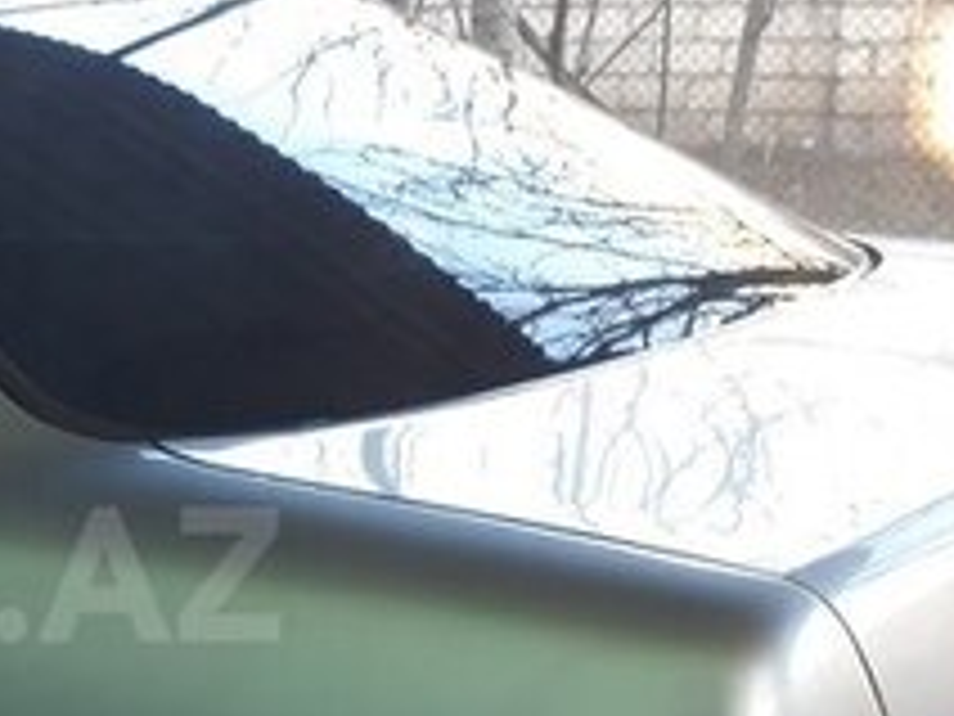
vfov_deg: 17.4
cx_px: -180
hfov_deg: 21.7
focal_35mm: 84
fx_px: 2315
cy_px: 574
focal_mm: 3.6
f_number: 1.9
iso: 64
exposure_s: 1/33
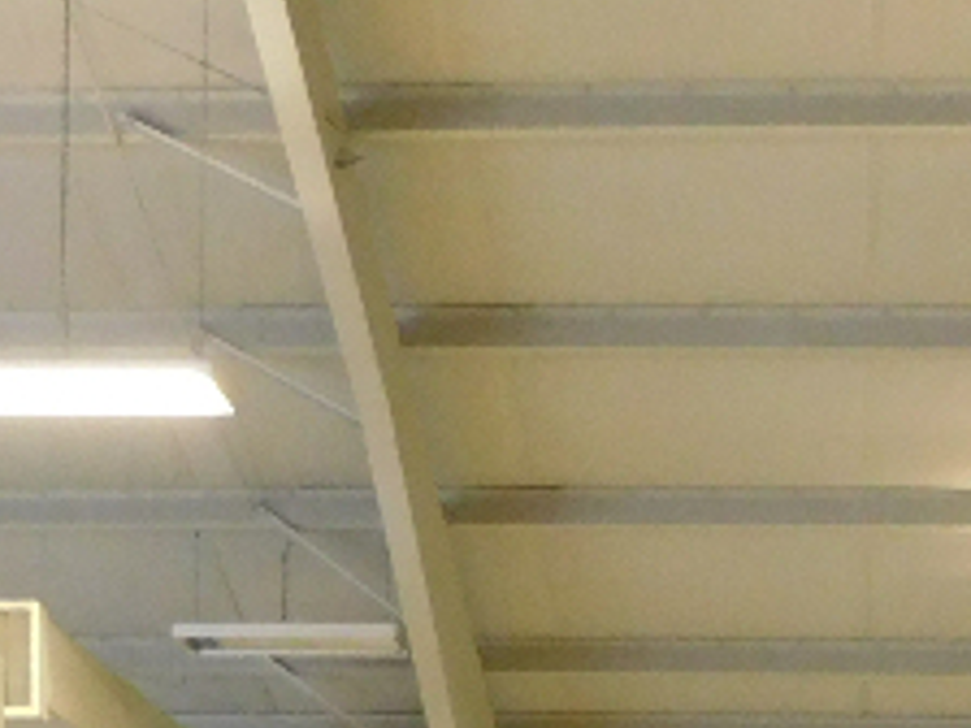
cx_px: 789
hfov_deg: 18.5
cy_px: 1543
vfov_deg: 12.2
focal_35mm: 105
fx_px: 2945
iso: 400
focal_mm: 4
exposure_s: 1/30
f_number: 3
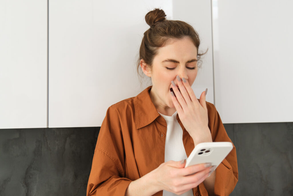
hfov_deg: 49.5
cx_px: 146
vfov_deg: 34.2
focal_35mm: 39
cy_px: 98
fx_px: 317
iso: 500
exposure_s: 1/125
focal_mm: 25.7
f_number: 2.8
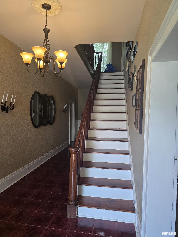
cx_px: 89
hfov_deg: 58.9
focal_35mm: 23
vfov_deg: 73.9
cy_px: 118
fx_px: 158
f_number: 1.7
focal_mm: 6.3
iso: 160
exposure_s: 1/120
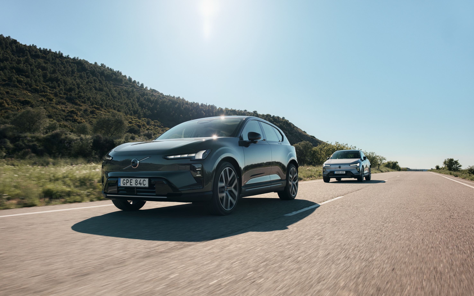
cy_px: 157
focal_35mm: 29
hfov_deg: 64.6
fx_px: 375
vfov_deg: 43.1
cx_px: 236
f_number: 4
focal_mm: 28
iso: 100
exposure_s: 1/200
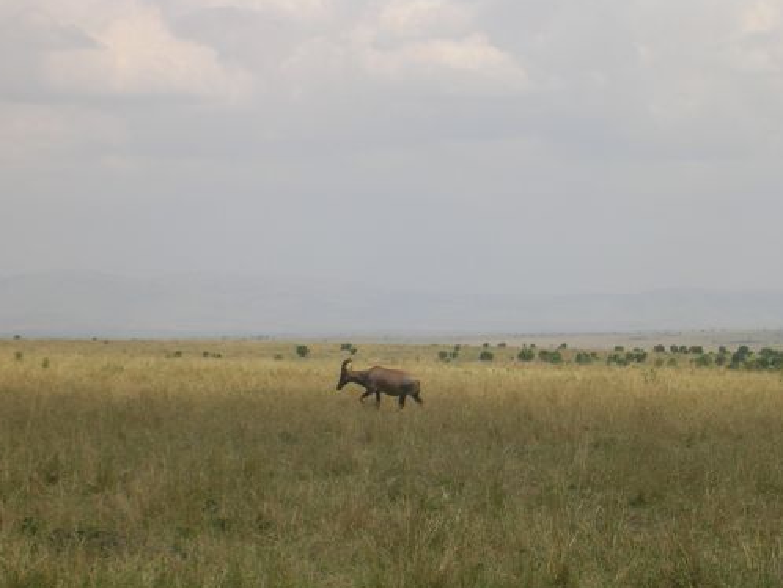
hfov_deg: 16.0
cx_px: 394
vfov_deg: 12.1
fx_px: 2784
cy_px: 307
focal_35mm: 123
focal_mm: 17.4
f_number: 4.9
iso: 50
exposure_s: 1/466
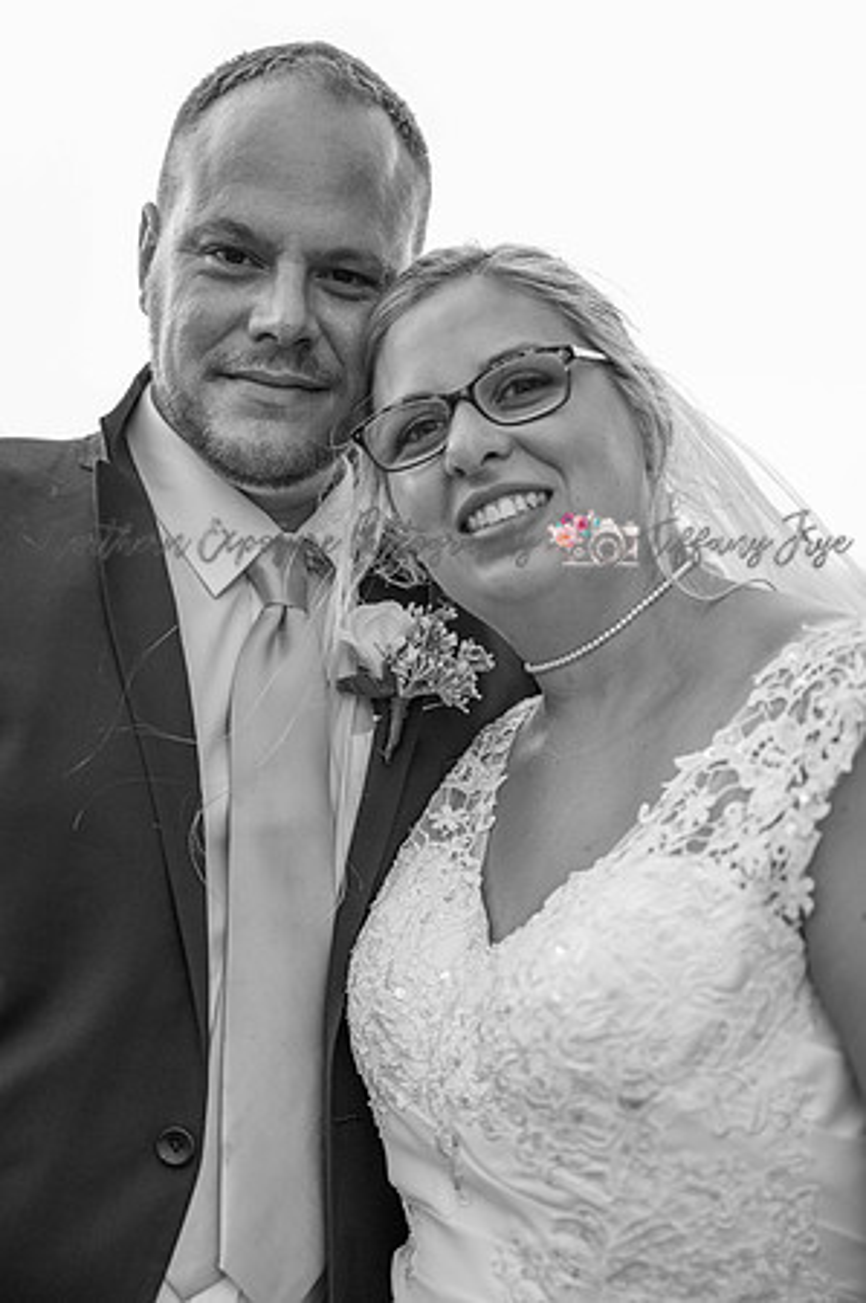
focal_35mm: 46
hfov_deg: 29.2
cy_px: 652
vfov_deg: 42.8
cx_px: 433
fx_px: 1664
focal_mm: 46
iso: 720
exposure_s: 1/125
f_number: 2.8
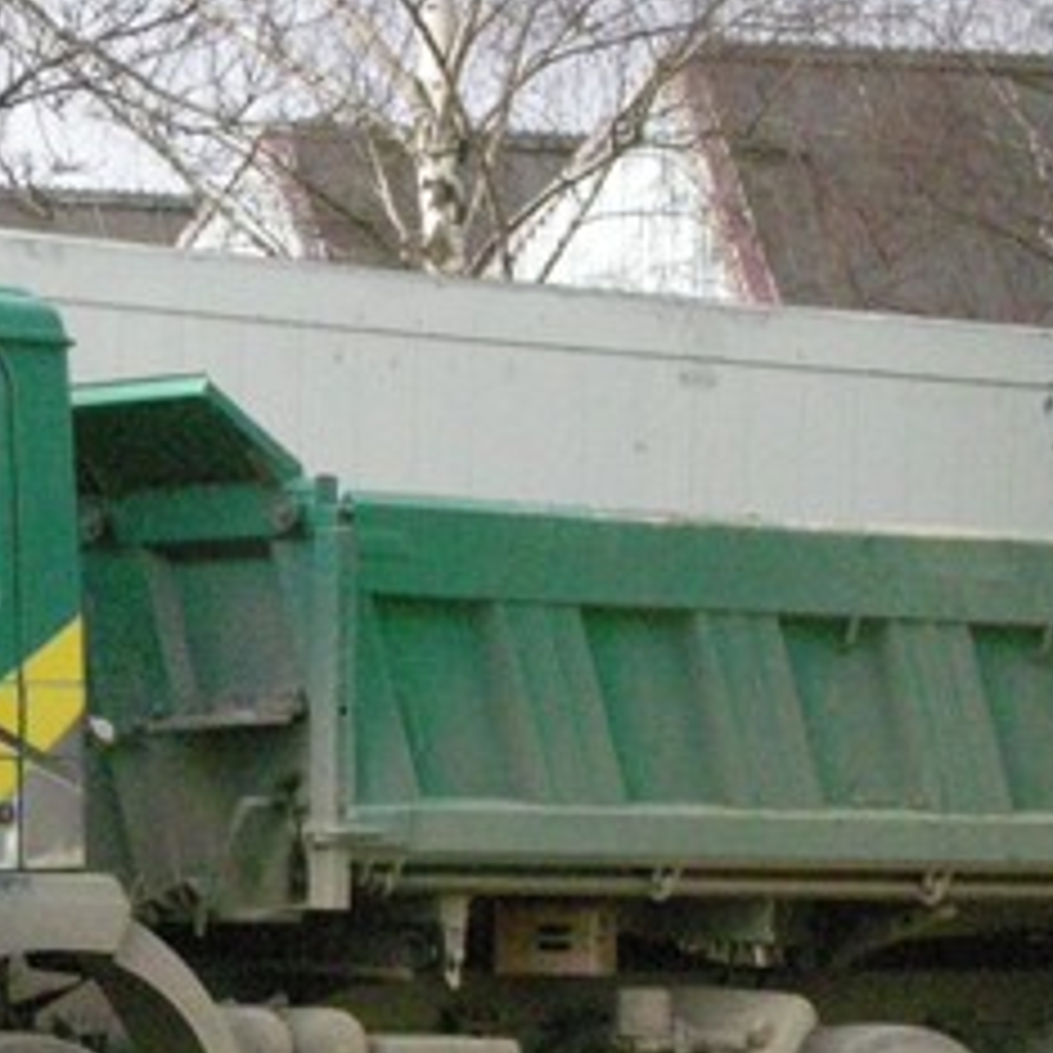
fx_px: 6160
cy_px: 860
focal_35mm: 179
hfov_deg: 9.7
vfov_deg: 9.7
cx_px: 184
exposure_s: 1/1000
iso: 1000
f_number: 6.5
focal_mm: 12.3
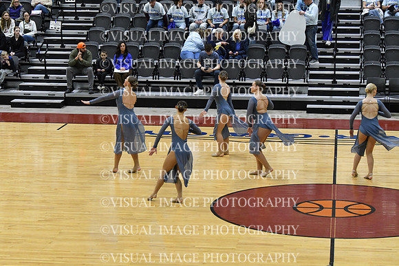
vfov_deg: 13.0
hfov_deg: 19.5
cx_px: 200
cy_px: 133
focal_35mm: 105
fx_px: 1164
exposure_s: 1/500
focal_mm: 70
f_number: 4
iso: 5000
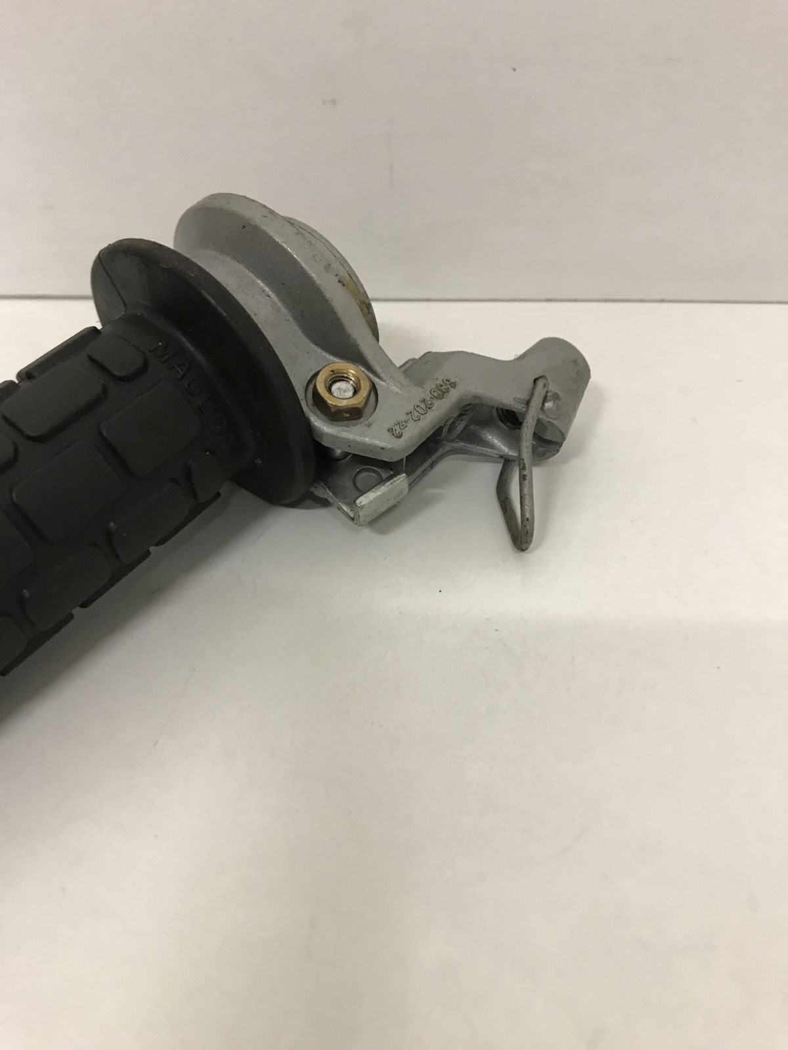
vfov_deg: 63.4
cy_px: 525
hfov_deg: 49.7
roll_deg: +9.3
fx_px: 850
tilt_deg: -43.3
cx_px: 394
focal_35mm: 28
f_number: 1.8
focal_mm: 3.99
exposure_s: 1/17
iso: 50
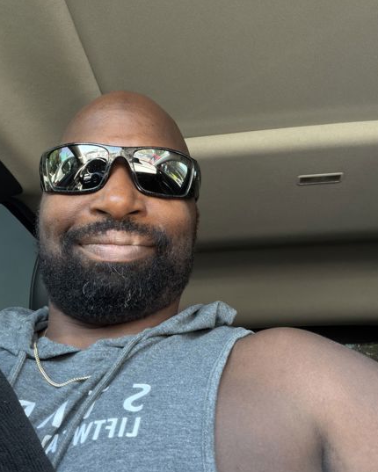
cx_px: 191
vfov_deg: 55.6
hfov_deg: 45.8
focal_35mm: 32
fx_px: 447
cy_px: 236
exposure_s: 1/60
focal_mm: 2.71
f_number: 1.9
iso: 125
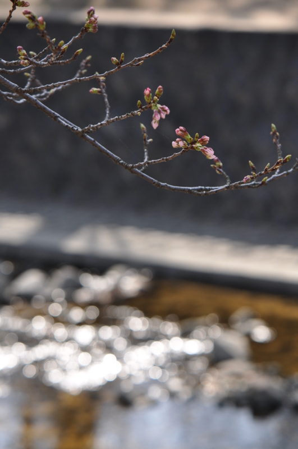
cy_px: 224
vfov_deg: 16.1
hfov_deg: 10.7
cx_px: 149
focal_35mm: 128
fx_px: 1588
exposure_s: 1/500
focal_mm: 85
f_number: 5.6
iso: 320
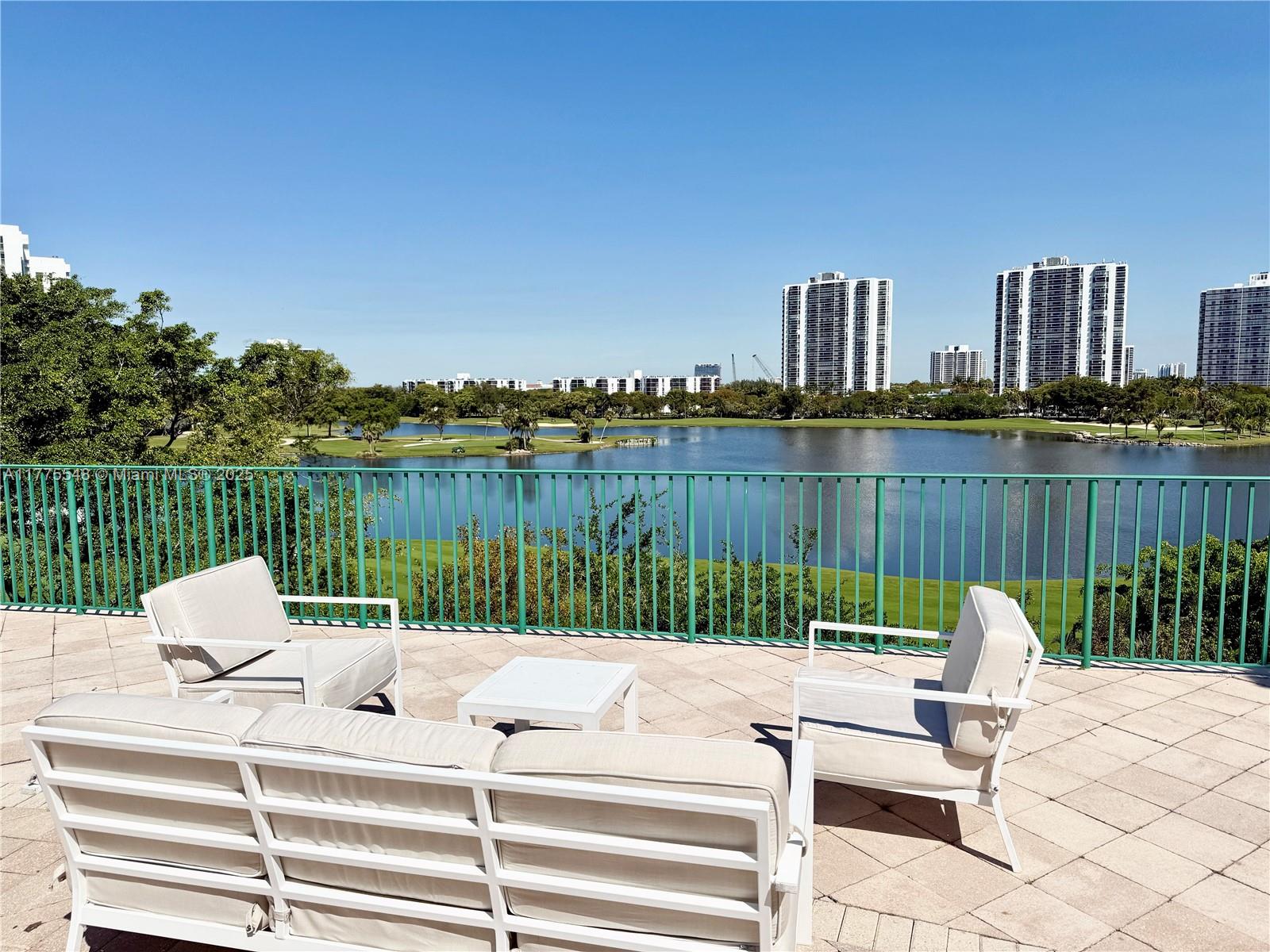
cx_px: 635
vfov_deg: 56.8
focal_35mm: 24
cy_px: 476
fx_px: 881
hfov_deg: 71.6
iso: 80
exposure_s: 1/11905
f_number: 1.78
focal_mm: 6.76
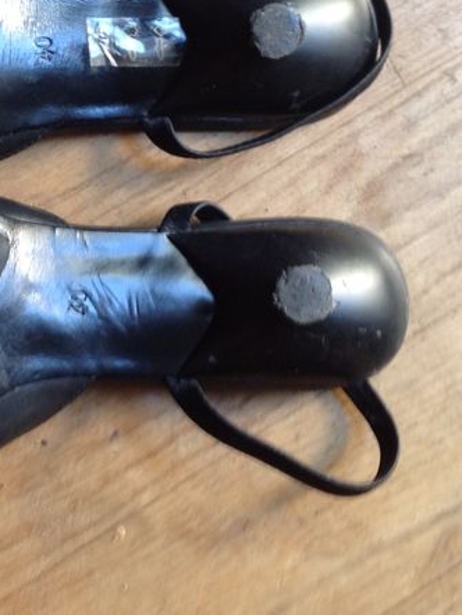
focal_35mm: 79
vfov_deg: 24.7
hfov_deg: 18.4
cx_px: 47
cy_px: 244
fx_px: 1404
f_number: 2.4
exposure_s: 1/15
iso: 64
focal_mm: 4.28
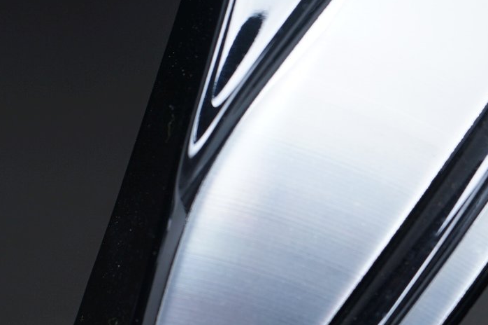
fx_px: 1788
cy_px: 405
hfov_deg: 15.4
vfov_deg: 10.2
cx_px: 85
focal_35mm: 132
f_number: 7.1
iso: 250
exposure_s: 1/125
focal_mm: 48
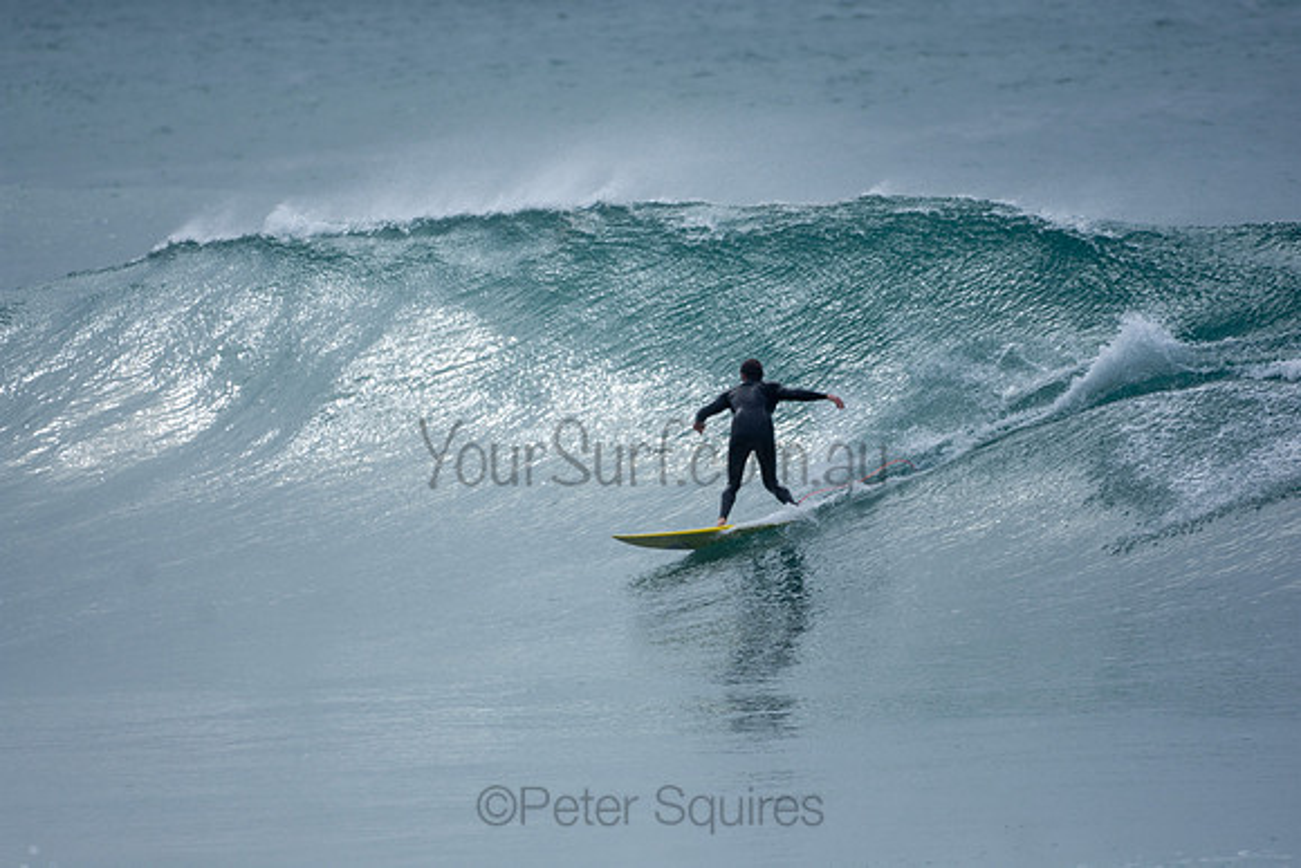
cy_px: 434
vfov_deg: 1.8
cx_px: 650
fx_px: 27109
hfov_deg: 2.7
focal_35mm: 750
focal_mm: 500
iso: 110
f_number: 5.6
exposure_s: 1/800
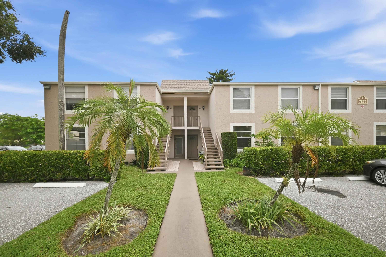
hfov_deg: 112.7
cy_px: 128
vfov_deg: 89.9
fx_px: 129
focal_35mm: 12
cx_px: 193
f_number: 8
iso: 100
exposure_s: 1/60
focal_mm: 12
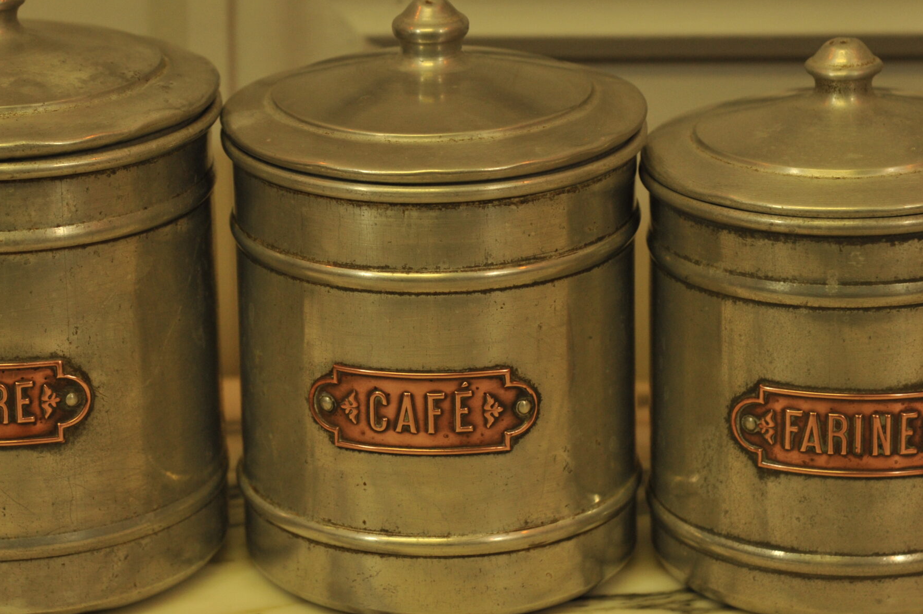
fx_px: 4432
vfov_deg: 7.9
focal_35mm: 173
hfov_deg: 11.9
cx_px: 321
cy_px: 254
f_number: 6.3
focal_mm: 120
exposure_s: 1/125
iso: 1250
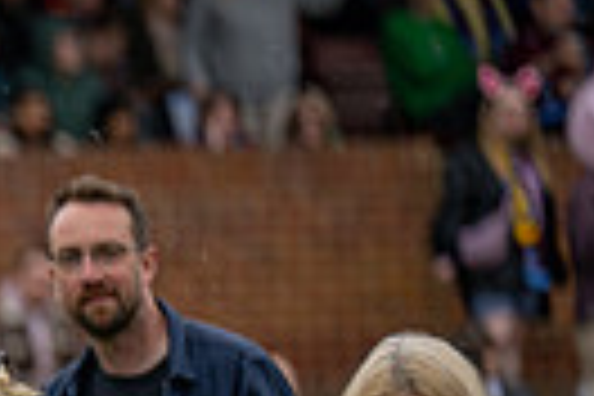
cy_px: 736
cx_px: -702
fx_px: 13034
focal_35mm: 790
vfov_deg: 1.7
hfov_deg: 2.6
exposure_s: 1/1250
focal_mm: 180
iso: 125
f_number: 2.8
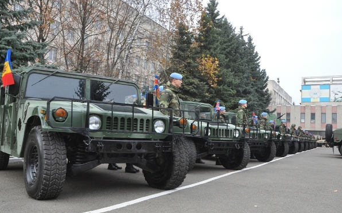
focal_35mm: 34
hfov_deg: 56.7
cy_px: 104
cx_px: 172
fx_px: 317
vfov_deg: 37.2
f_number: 7.1
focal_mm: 22
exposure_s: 1/500
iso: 800
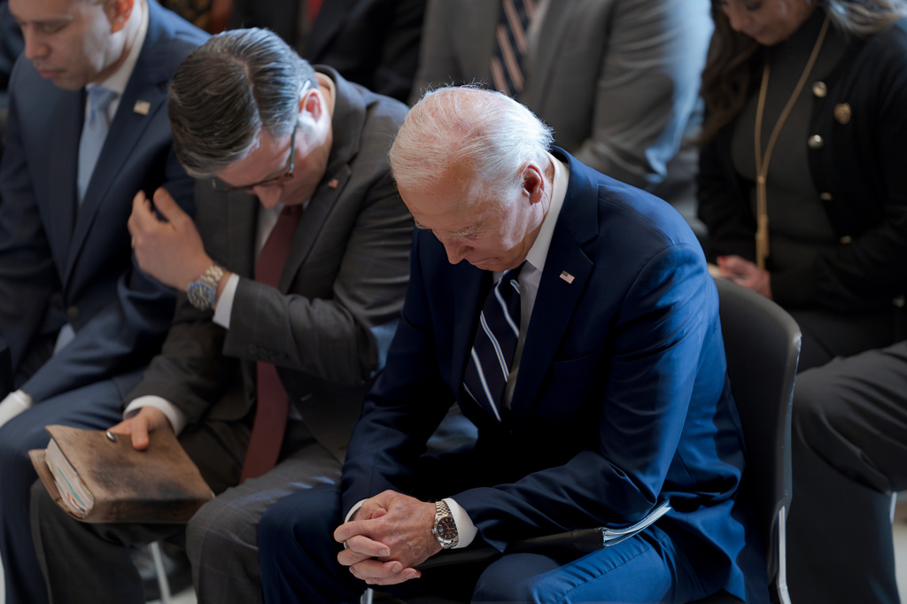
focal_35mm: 300
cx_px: 454
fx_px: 7555
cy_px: 302
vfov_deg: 4.6
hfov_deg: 6.9
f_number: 2.8
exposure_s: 1/125
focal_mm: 300
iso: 4000
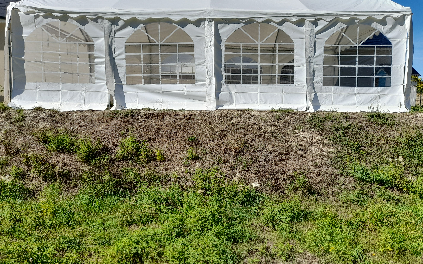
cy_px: 142
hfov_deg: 68.4
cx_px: 214
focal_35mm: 27
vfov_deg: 46.0
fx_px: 311
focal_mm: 4.6
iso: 20
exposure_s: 1/776
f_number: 2
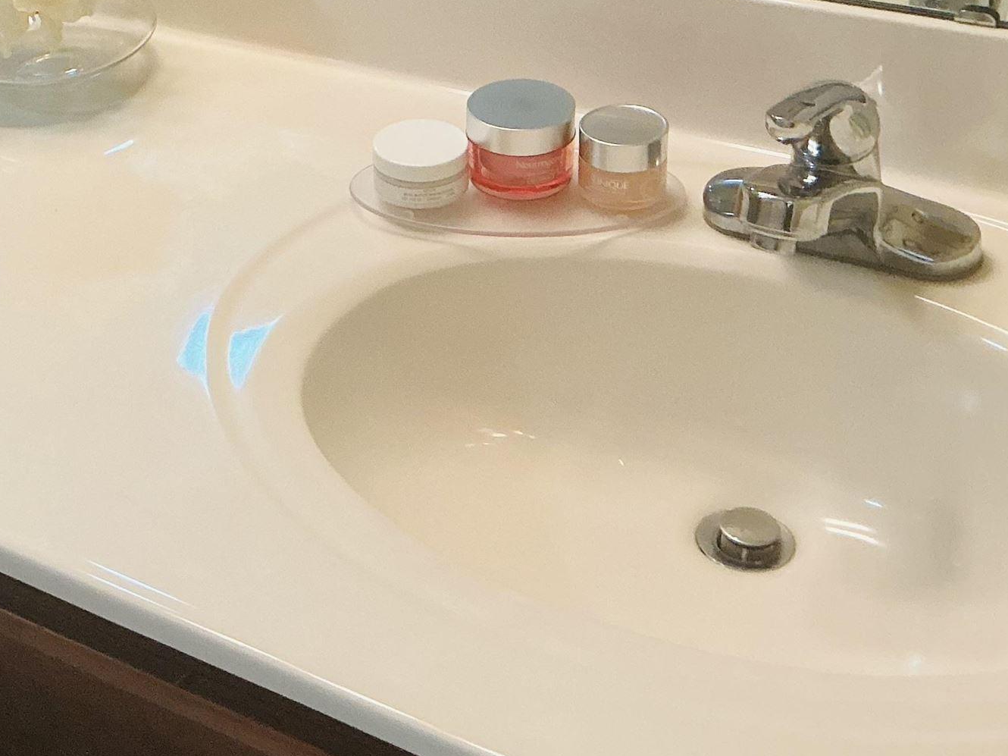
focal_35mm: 67
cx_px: 36
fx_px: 1951
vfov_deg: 21.7
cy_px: 152
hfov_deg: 27.5
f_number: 1.8
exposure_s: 1/60
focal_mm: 3
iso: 125
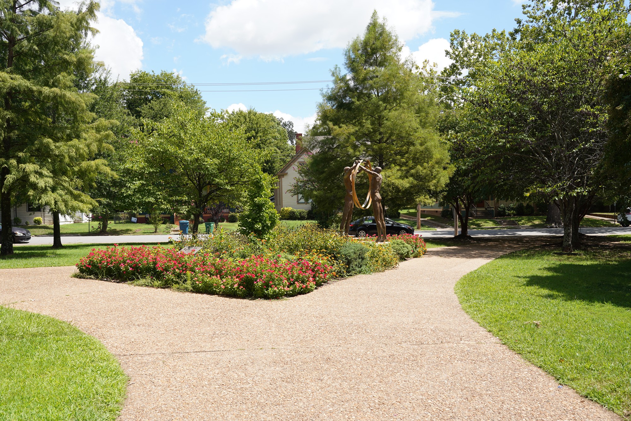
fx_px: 614
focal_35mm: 35
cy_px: 210
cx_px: 316
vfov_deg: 37.9
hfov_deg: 54.4
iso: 100
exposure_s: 1/100
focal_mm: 35
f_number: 10
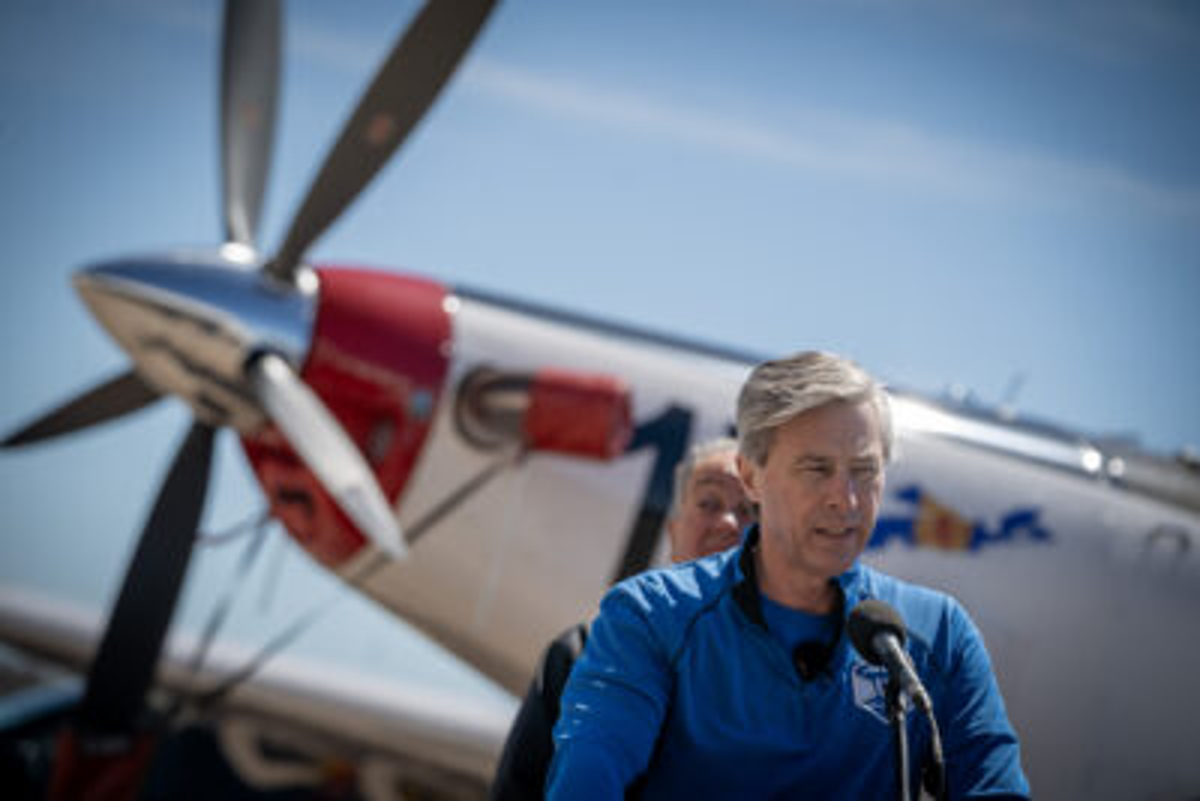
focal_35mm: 156
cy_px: 400
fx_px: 5202
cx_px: 600
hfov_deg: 13.2
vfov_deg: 8.8
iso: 250
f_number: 4.5
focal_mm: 156
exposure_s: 1/1000
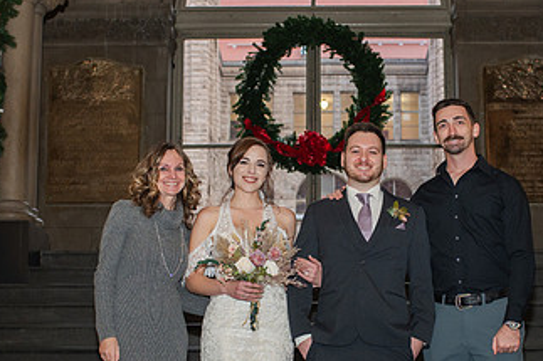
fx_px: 1146
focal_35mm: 76
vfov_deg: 17.8
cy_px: 271
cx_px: 318
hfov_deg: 26.6
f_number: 3.5
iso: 1000
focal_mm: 35
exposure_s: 1/200
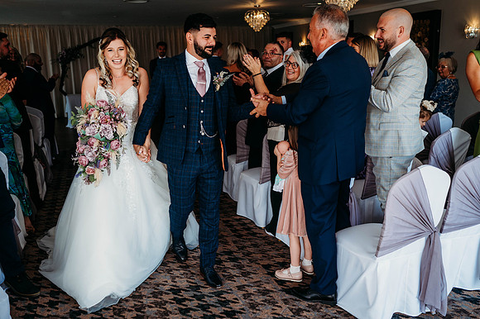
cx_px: 240
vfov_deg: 37.8
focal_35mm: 35
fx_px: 466
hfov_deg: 54.5
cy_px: 160
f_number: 2.8
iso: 400
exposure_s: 1/800
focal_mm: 35
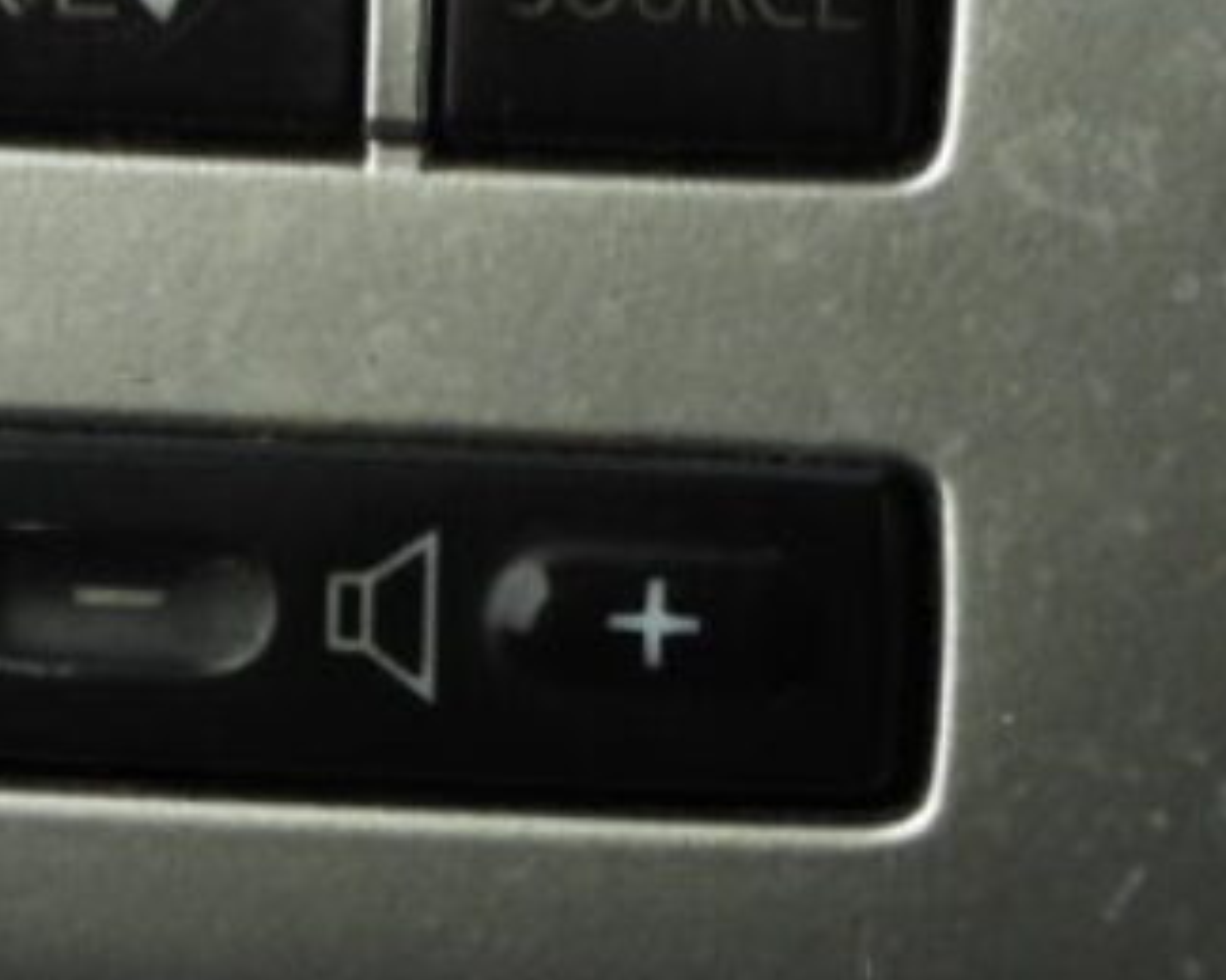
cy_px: -42
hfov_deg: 5.3
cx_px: 356
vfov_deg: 4.3
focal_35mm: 362
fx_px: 13131
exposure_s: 1/250
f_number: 3.5
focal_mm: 13.5
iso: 100
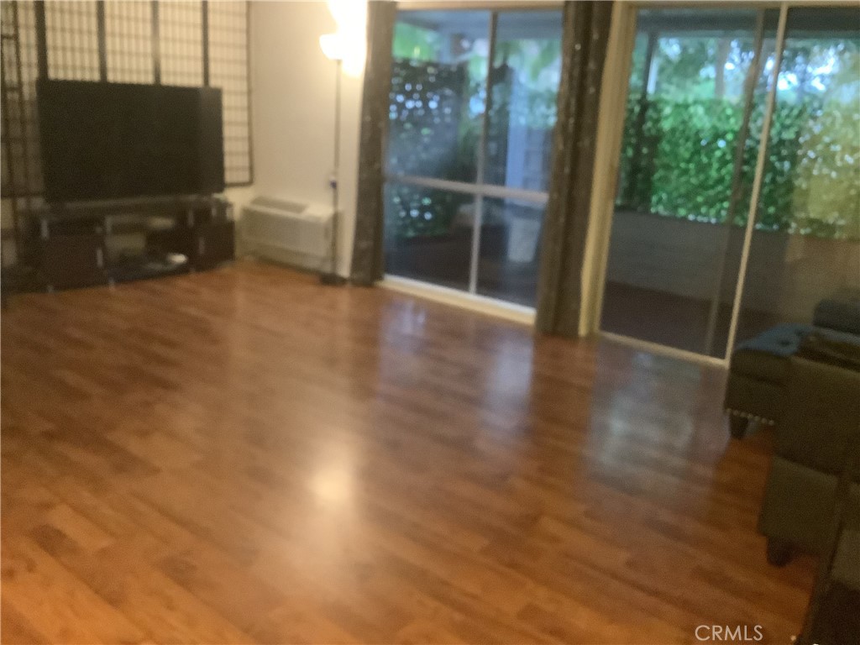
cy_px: 322
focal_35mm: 31
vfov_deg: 45.4
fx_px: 770
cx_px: 430
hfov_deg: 58.4
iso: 800
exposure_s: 1/24
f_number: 2.4
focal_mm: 3.3
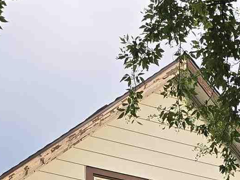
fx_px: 937
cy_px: 480
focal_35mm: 135
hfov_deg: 14.6
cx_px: 119
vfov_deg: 9.4
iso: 16
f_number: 1.7
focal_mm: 6.3
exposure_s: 1/180
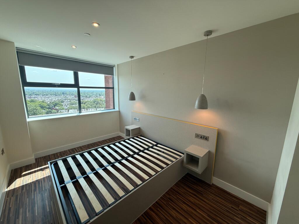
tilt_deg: -9.5
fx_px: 121
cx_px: 150
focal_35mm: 14
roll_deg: -0.4
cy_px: 112
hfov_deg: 102.1
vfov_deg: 85.7
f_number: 2.2
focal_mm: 2.22
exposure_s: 1/243
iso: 64
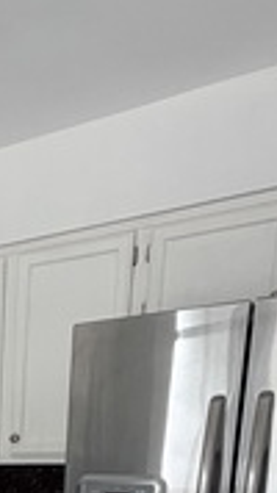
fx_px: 745
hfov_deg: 18.2
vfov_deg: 29.7
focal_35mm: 57
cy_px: 633
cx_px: -163
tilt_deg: -13.5
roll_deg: +1.2
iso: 125
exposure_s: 1/121
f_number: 2.2
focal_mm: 2.22
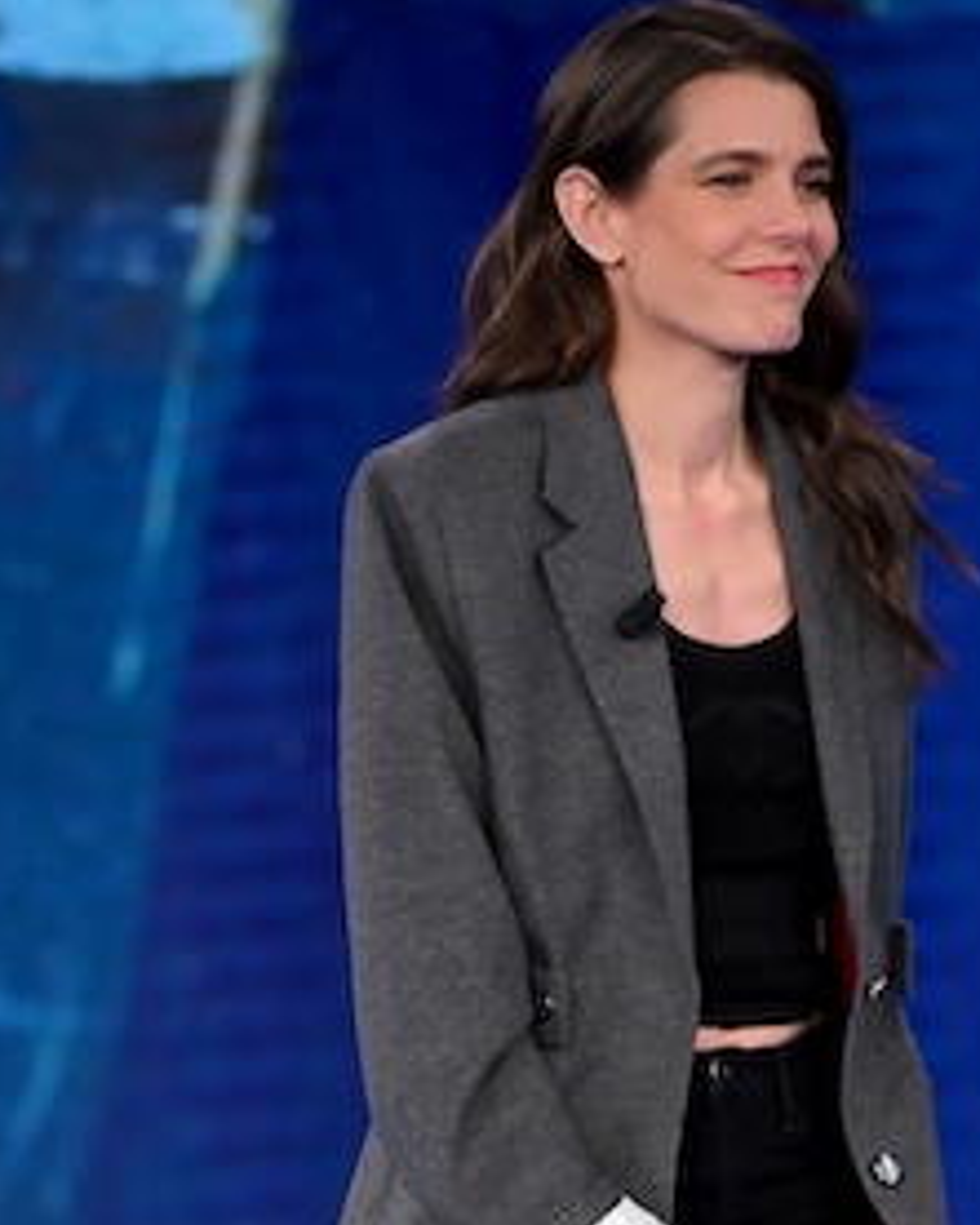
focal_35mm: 519
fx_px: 18806
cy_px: 1358
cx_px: 583
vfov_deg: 3.7
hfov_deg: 3.0
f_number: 5.6
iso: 4000
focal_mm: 220
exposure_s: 1/400
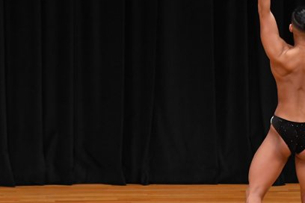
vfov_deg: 3.0
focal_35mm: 456
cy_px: 122
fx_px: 3863
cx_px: 278
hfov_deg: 4.5
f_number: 5.6
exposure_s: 1/400
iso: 3200
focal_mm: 160
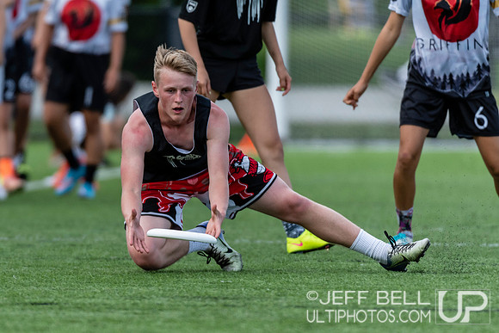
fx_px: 11488
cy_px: 194
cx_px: 155
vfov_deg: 1.7
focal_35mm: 829
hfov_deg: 2.5
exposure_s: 1/1250
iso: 500
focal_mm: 400
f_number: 4
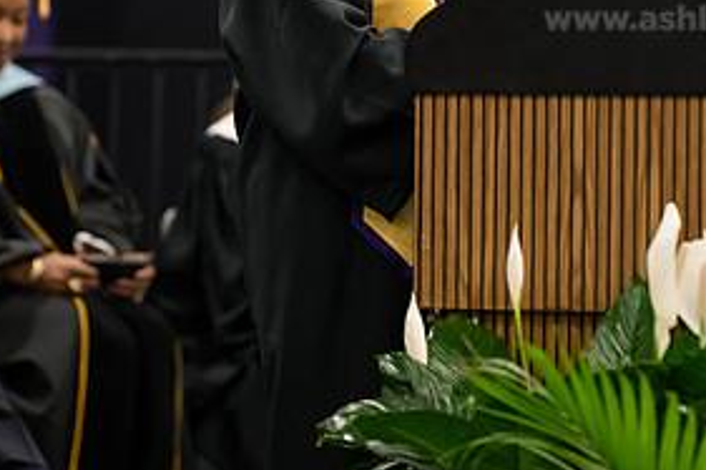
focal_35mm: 413
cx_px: 430
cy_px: 72
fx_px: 8094
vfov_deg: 3.3
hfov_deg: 5.0
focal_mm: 200
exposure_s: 1/200
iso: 3200
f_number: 3.5
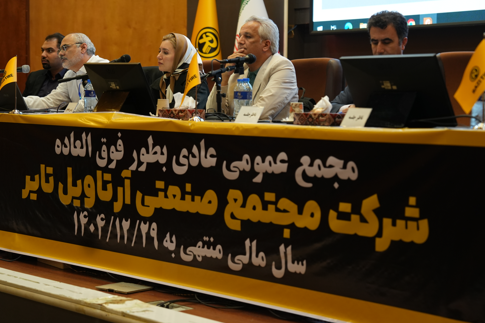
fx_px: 1185
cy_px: 137
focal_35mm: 88
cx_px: 232
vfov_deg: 15.5
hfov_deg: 23.1
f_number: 2.8
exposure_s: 1/60
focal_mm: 70
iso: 1250
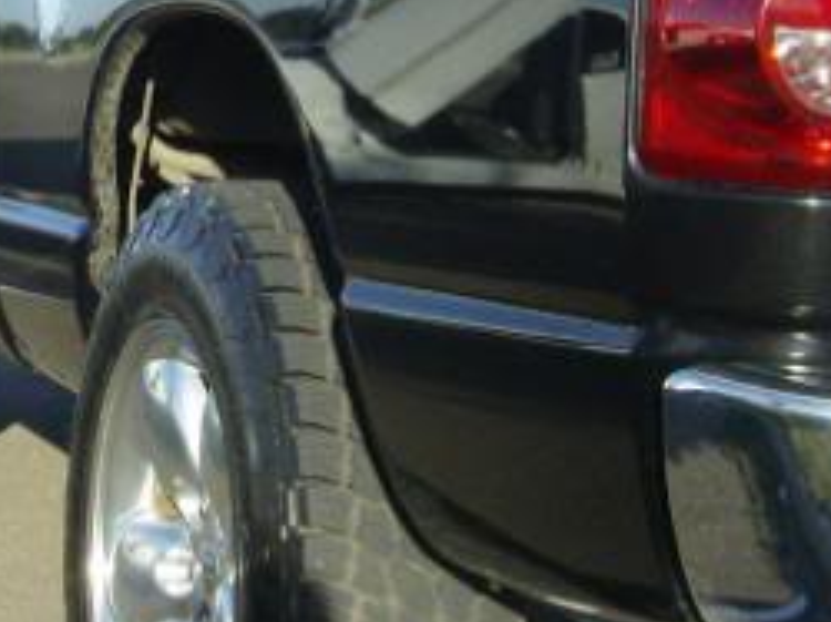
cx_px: 140
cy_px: 121
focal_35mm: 92
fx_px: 2206
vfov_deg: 15.9
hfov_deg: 21.0
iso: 100
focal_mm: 6
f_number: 4.7
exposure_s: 1/365
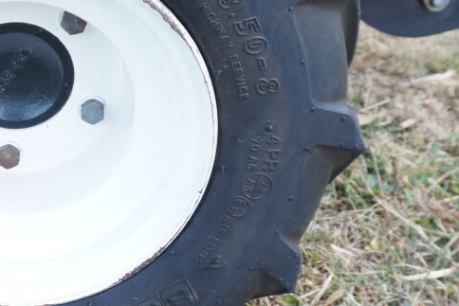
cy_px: 129
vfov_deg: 18.1
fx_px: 961
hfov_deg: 25.9
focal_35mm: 75
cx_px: 40
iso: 800
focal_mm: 19
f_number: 6.3
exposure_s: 1/160
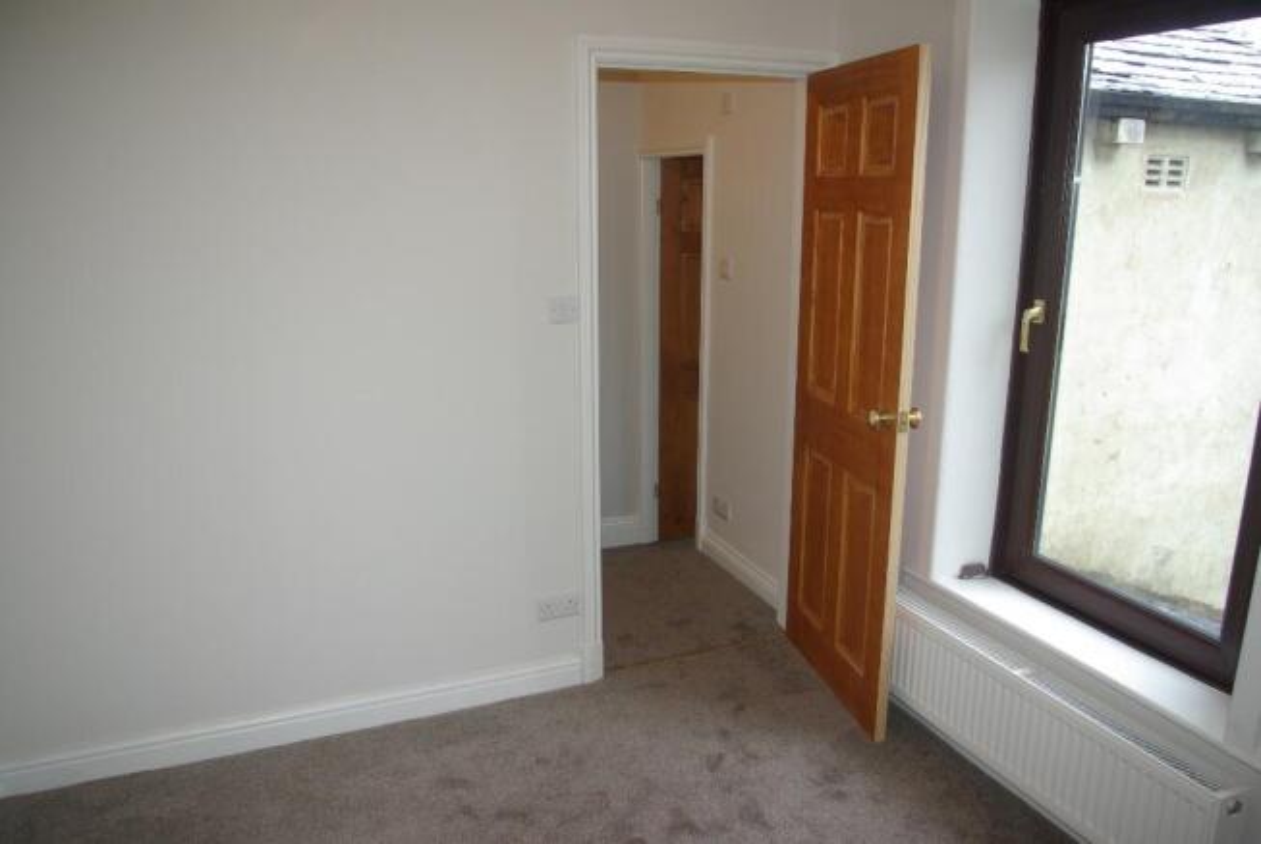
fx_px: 947
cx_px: 630
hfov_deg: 67.3
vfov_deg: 48.0
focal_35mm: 27
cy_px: 422
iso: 200
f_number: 4
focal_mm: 18
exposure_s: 1/30
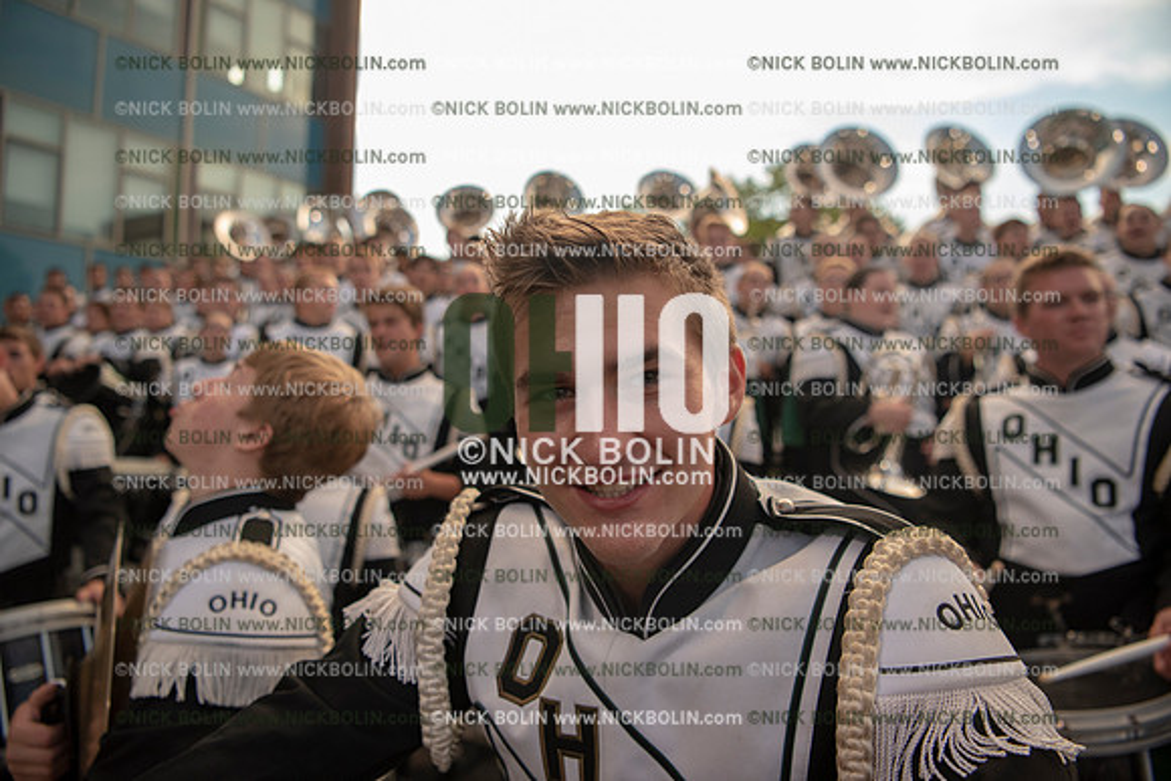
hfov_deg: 73.7
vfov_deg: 53.2
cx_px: 586
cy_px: 390
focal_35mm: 24
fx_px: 781
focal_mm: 24
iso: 800
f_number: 3.2
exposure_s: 1/320
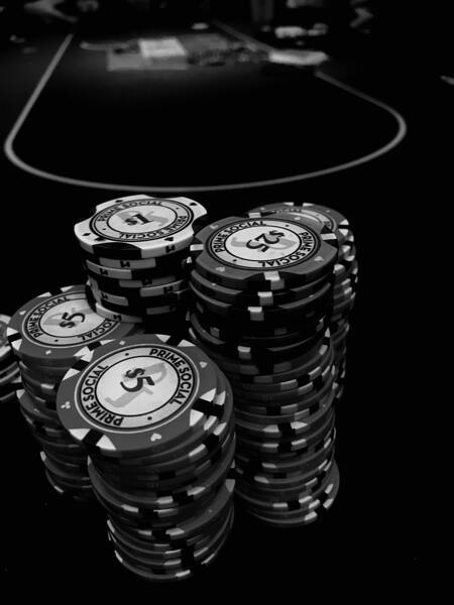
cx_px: 227
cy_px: 302
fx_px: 490
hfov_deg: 49.7
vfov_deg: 63.4
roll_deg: +4.2
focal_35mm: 28
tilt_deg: -32.3
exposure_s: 1/15
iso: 40
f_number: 1.8
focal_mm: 3.99
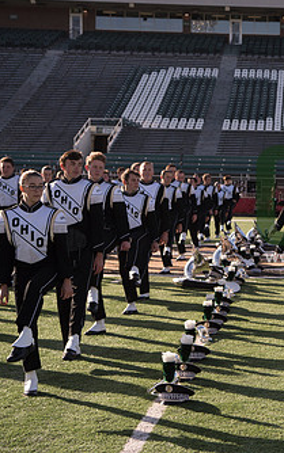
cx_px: 359
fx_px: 1138
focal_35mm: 92
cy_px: 210
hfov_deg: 13.7
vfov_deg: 22.5
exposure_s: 1/1250
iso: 320
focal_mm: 52
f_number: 5
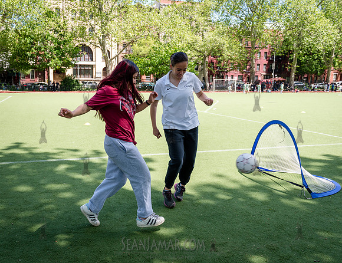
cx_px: 134
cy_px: 135
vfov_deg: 42.7
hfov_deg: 53.5
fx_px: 336
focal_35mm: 34
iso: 200
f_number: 3.5
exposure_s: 1/400
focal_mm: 28
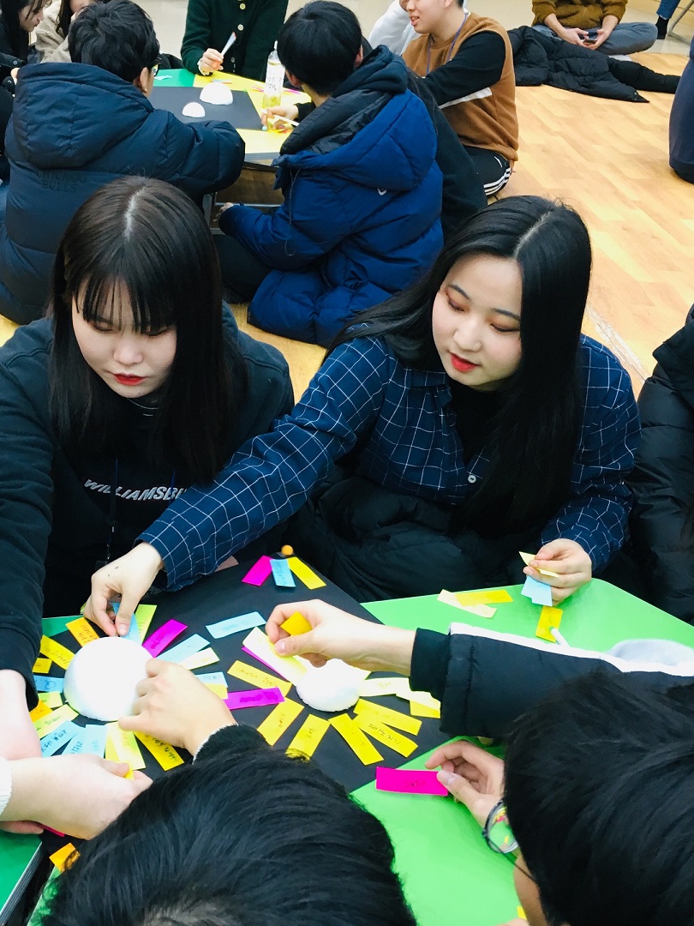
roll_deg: -1.6
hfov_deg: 36.1
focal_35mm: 39
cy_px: 461
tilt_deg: -31.5
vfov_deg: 47.9
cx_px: 191
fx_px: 1043
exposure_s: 1/30
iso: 100
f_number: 2.2
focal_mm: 4.15
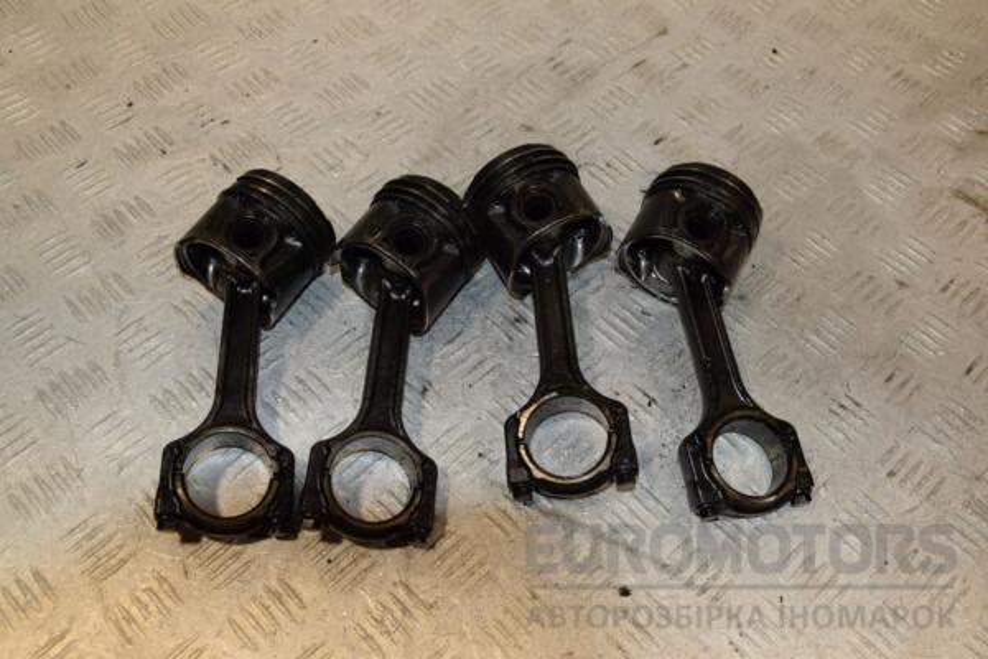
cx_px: 494
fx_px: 988
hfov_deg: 53.1
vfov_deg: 36.9
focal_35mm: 36
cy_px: 330
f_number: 7.1
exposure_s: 1/200
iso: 800
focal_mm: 24
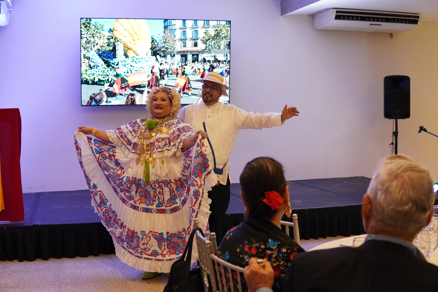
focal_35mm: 45
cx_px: 219
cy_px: 146
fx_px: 547
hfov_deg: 43.6
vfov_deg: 29.9
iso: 1600
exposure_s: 1/160
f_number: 3.2
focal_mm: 30
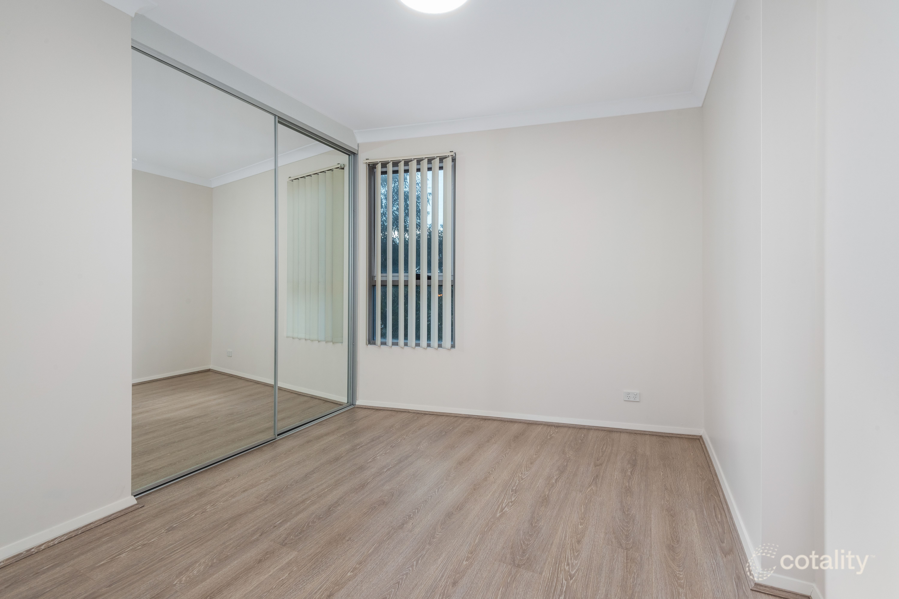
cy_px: 300
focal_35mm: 16
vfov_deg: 73.7
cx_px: 450
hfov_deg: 96.7
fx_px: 400
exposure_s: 1/8
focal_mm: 16
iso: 400
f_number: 11
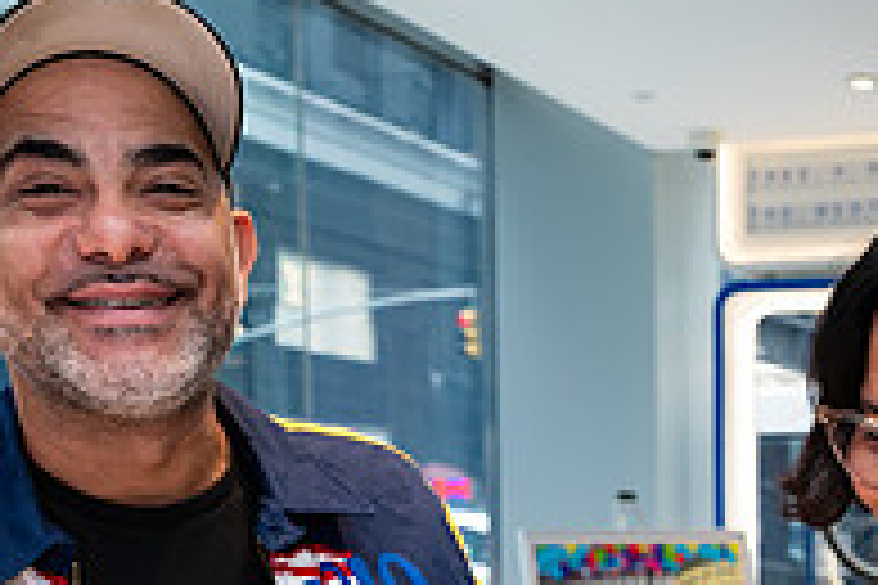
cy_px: 753
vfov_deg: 17.3
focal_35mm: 74
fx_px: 1805
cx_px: 790
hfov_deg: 26.4
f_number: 4
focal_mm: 24
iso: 400
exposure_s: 1/160
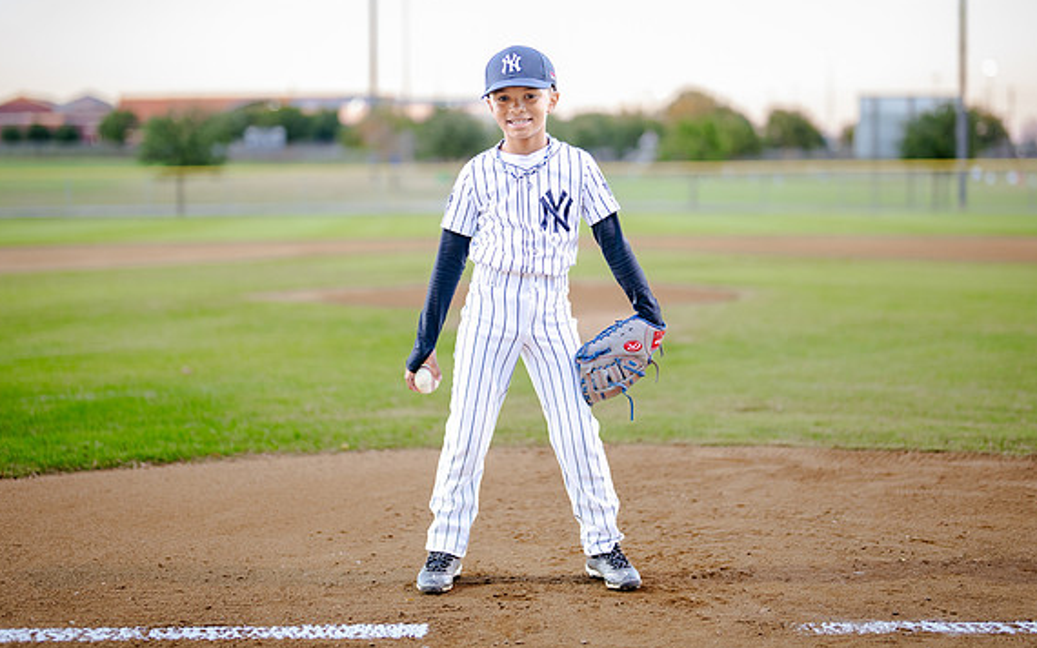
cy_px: 253
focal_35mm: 65
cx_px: 528
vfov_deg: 20.0
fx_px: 1837
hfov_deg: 31.5
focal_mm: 50
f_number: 1.2
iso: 400
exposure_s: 1/500
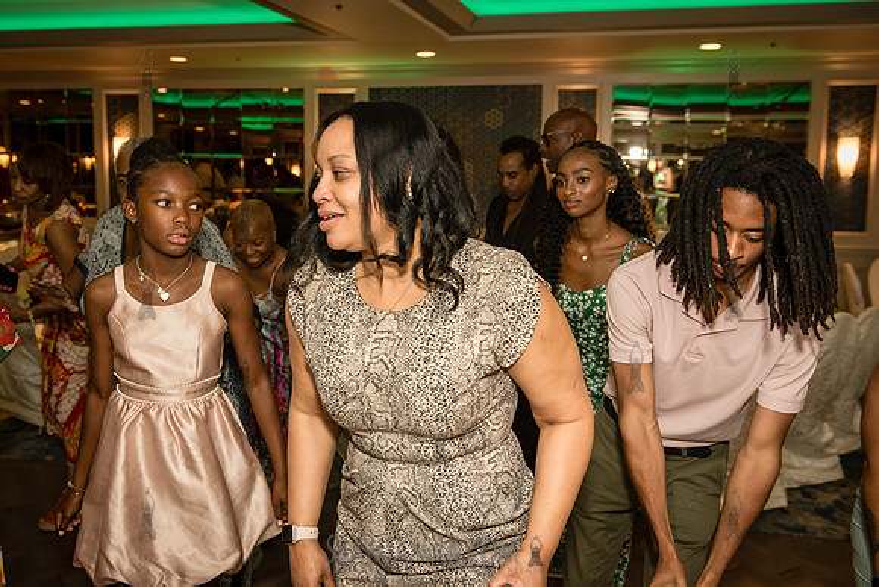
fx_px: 860
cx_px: 415
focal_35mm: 35
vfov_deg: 37.7
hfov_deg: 54.1
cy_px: 292
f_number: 3.5
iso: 1600
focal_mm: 32
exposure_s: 1/200
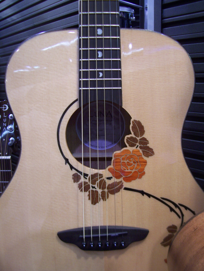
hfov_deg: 41.8
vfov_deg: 54.0
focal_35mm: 34
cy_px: 136
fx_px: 267
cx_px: 102
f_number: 2.7
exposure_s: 1/30
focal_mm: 5.6
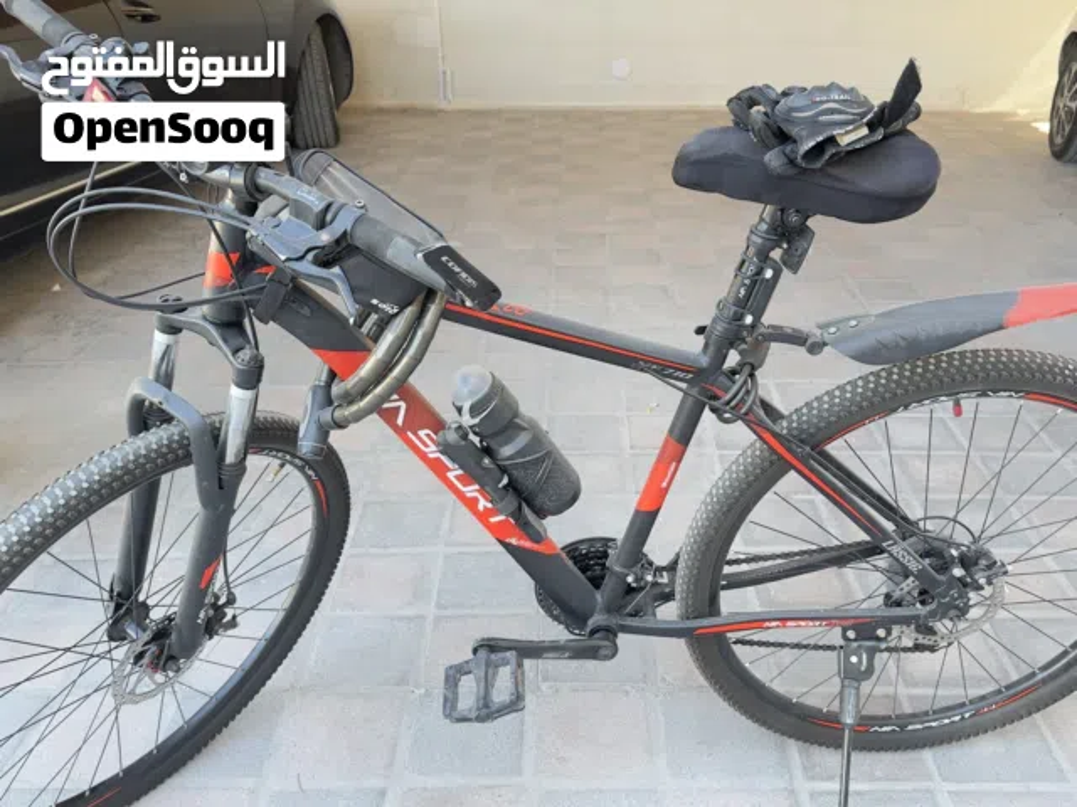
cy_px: 404
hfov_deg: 71.6
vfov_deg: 56.8
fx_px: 747
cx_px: 538
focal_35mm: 24
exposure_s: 1/121
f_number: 1.78
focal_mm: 6.76
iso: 80
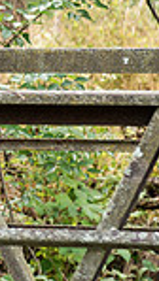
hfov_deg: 4.2
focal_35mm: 285
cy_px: -7
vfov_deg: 7.5
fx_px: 2133
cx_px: -246
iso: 400
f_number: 4
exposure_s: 1/320
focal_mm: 70
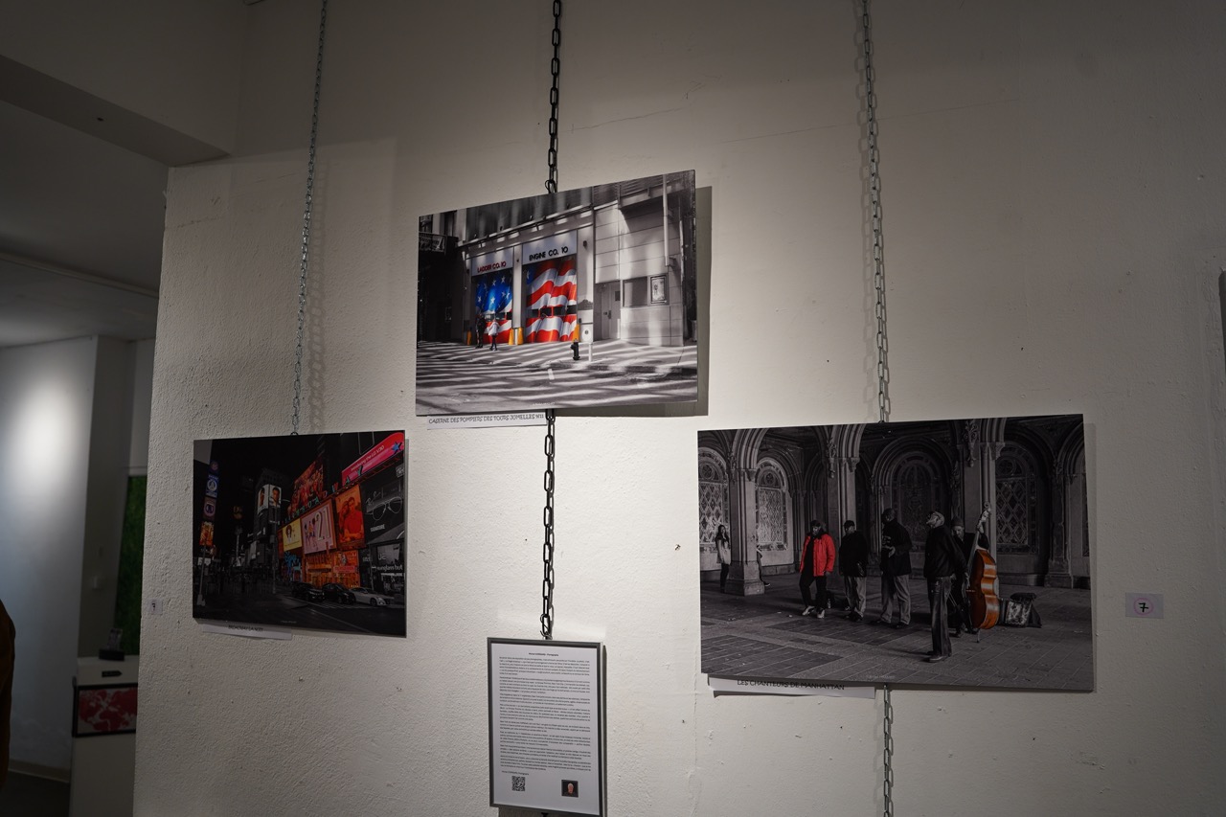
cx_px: 613
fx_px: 991
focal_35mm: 29
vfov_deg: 44.8
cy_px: 408
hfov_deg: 63.5
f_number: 4
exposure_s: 1/160
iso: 200
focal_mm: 29.1
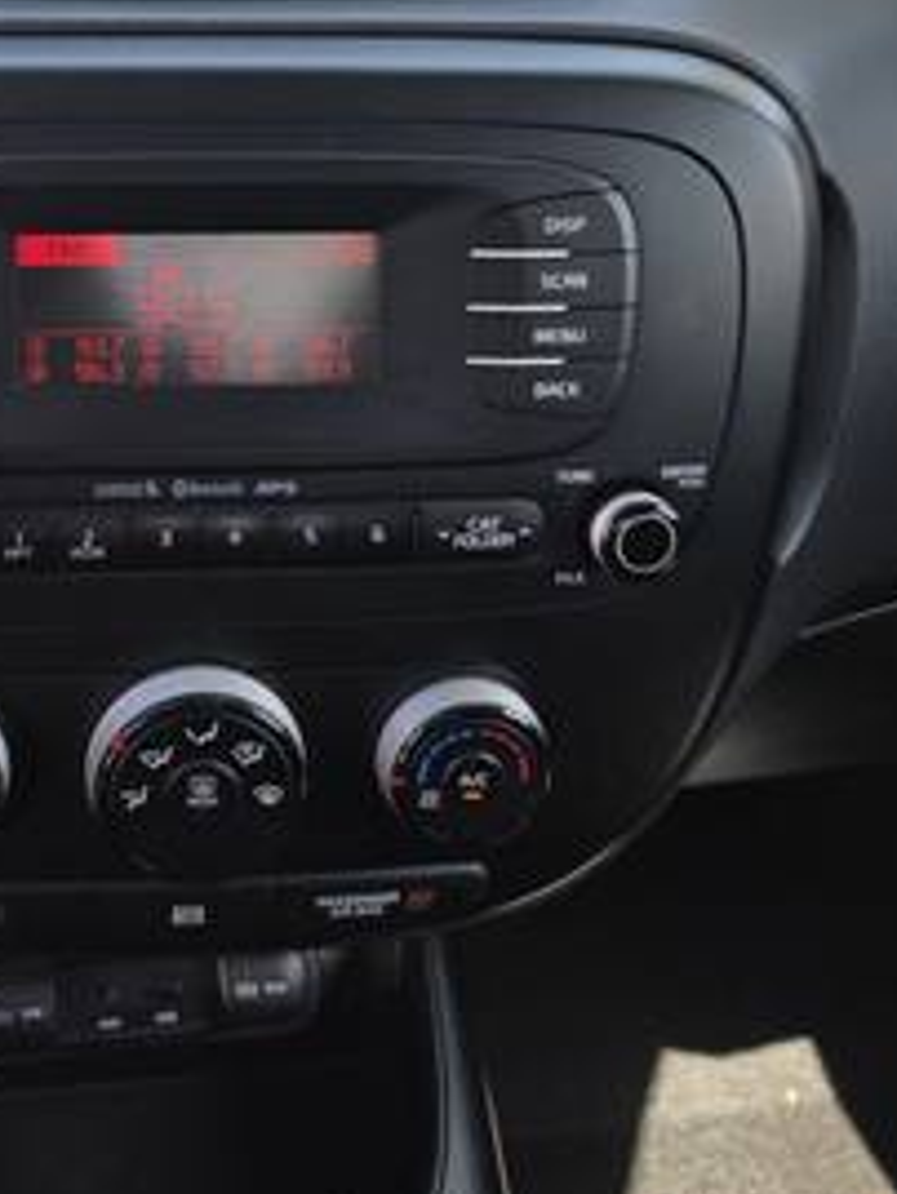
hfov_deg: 33.7
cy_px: 337
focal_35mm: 41
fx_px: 1415
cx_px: 129
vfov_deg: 44.6
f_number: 1.7
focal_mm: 6.3
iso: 40
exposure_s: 1/359
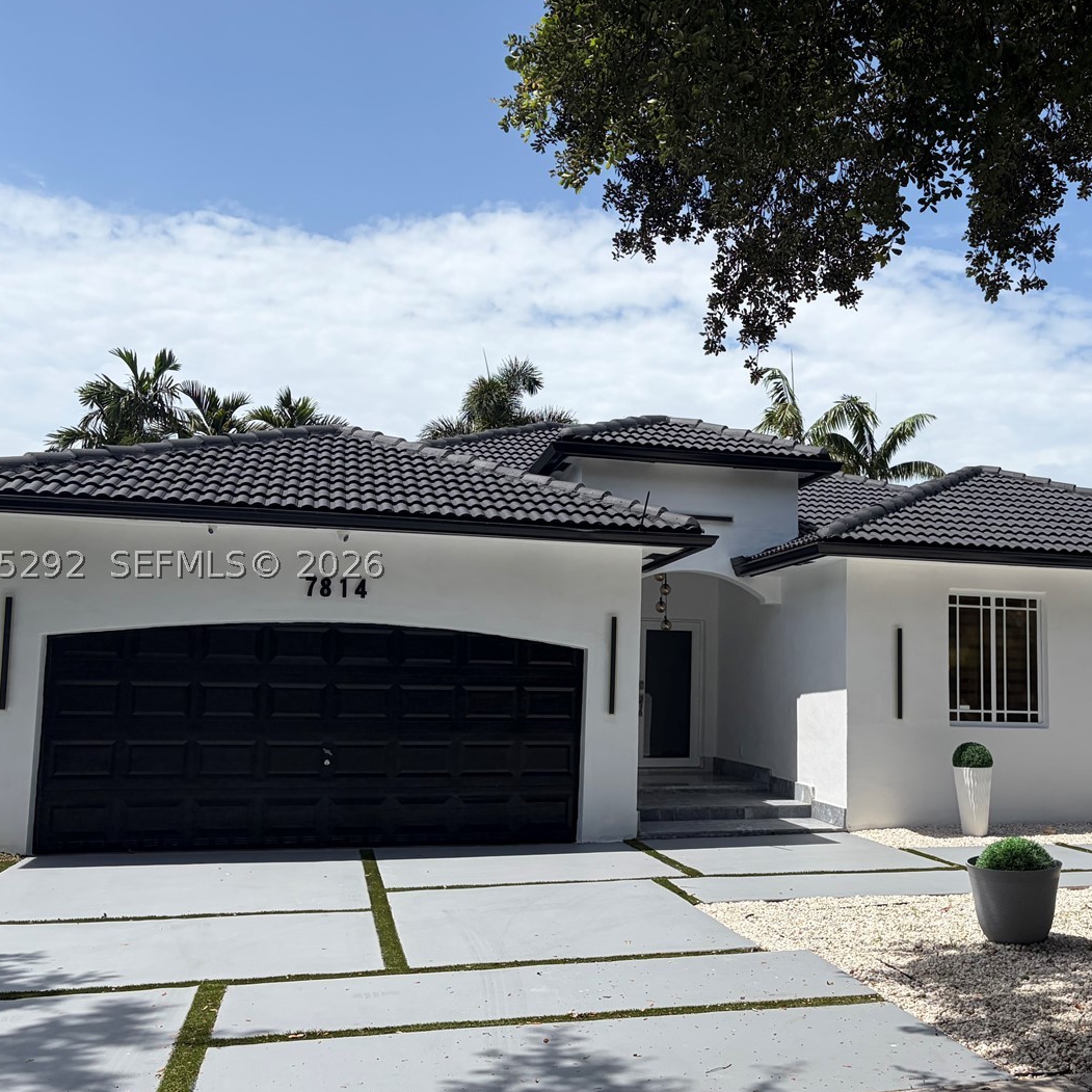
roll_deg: -0.4
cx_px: 702
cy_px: 564
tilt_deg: +6.6
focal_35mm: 35
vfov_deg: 47.2
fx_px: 1249
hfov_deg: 46.7
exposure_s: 1/6993
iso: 64
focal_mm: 5.96
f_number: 1.6
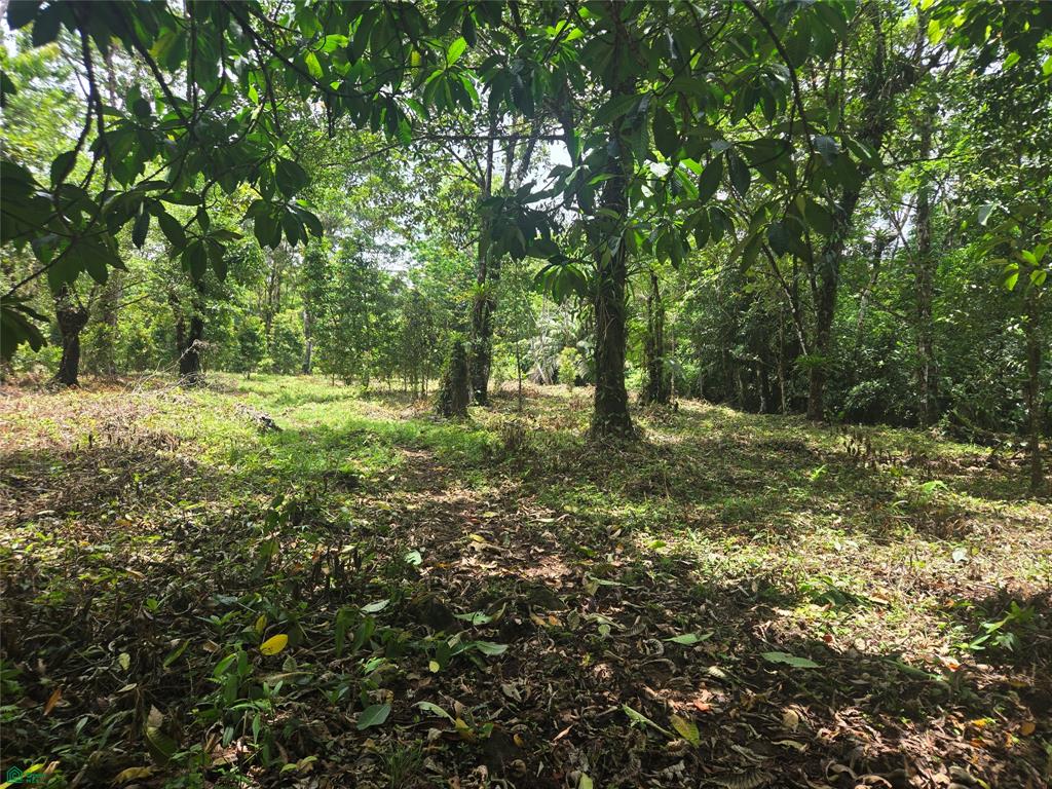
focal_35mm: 23
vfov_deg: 58.9
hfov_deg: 73.9
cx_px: 526
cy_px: 394
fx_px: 699
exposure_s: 1/304
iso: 25
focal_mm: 5.4
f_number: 1.8
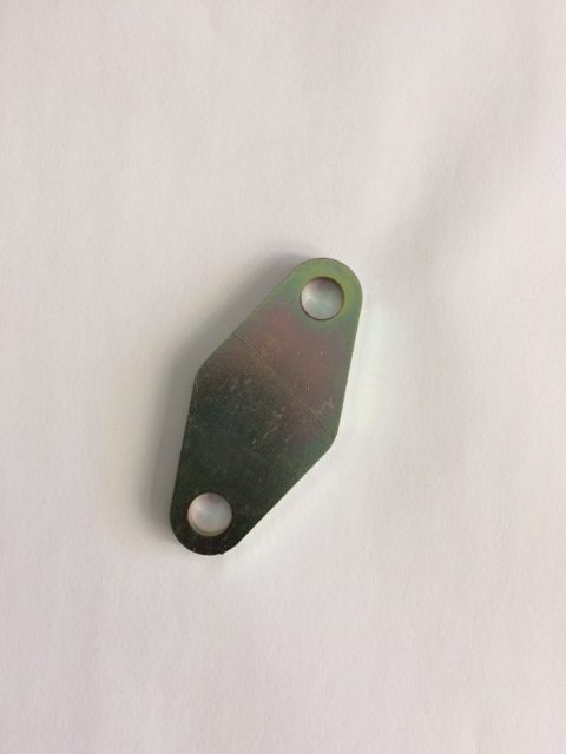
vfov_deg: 61.7
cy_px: 377
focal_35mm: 29
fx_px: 632
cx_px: 283
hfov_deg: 48.2
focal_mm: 4.15
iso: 50
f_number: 2.2
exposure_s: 1/33
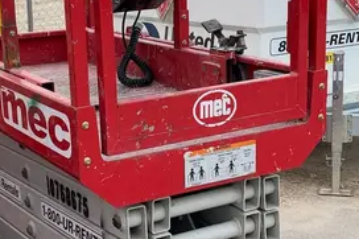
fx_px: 728
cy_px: 138
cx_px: 140
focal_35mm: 73
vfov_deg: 18.6
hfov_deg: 27.6
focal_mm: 4.25
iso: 25
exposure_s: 1/945
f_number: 1.8
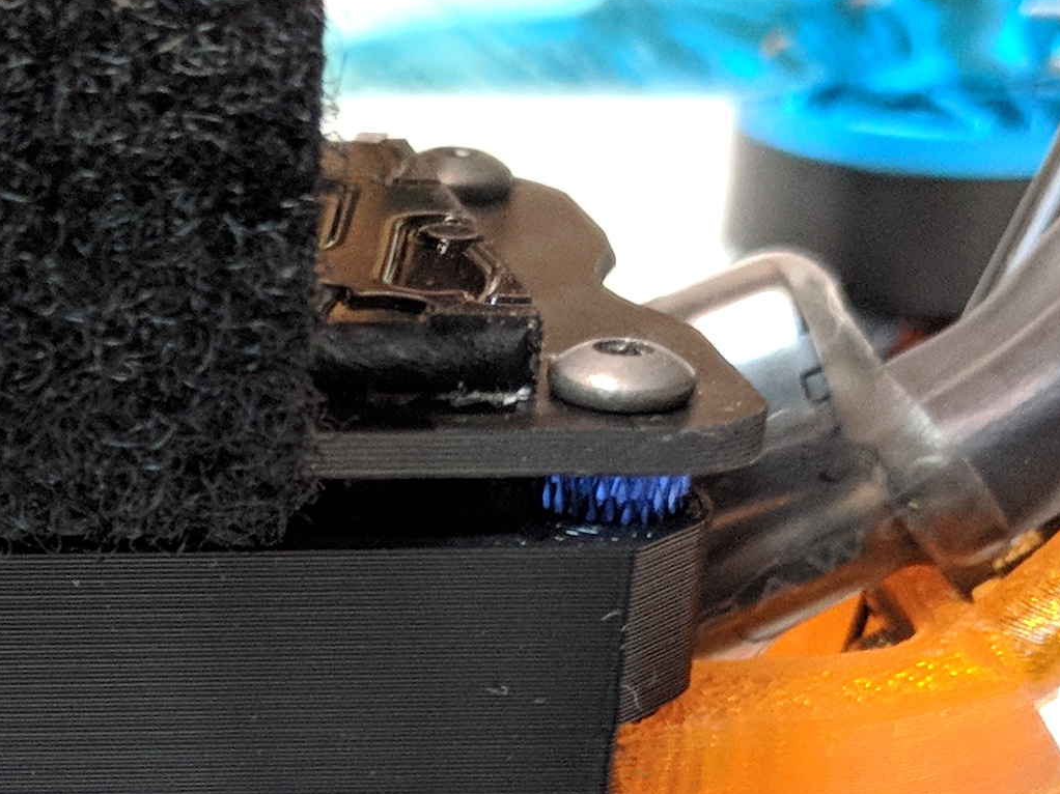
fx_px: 3153
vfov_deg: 13.7
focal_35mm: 103
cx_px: -80
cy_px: 1095
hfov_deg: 18.4
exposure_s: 1/30
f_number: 2
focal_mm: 4.67
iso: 651
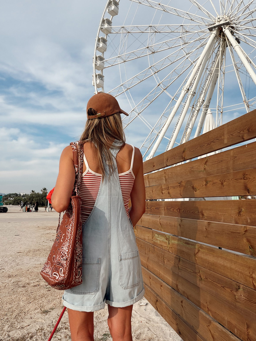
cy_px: 170
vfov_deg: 60.0
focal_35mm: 30
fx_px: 296
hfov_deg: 46.8
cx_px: 128
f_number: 1.9
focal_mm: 2.71
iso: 25
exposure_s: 1/1938
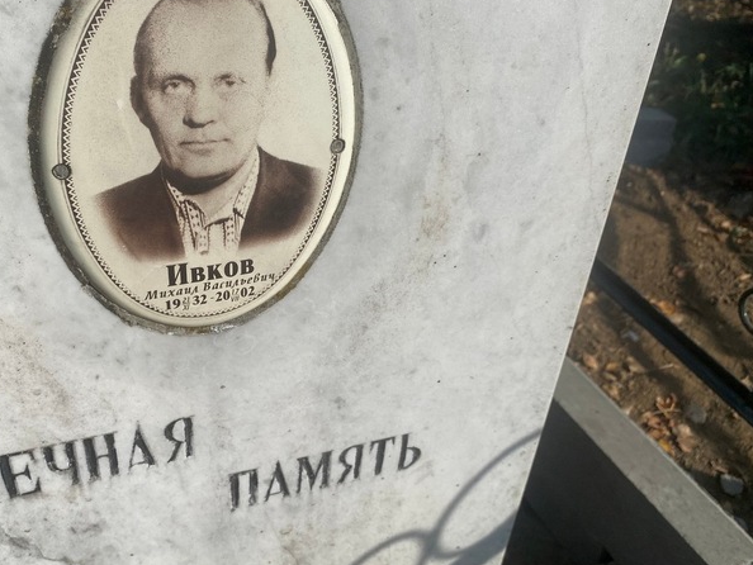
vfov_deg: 40.7
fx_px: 762
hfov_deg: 52.1
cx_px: 289
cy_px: 260
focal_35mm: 35
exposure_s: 1/6757
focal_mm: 4.25
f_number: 1.8
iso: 32
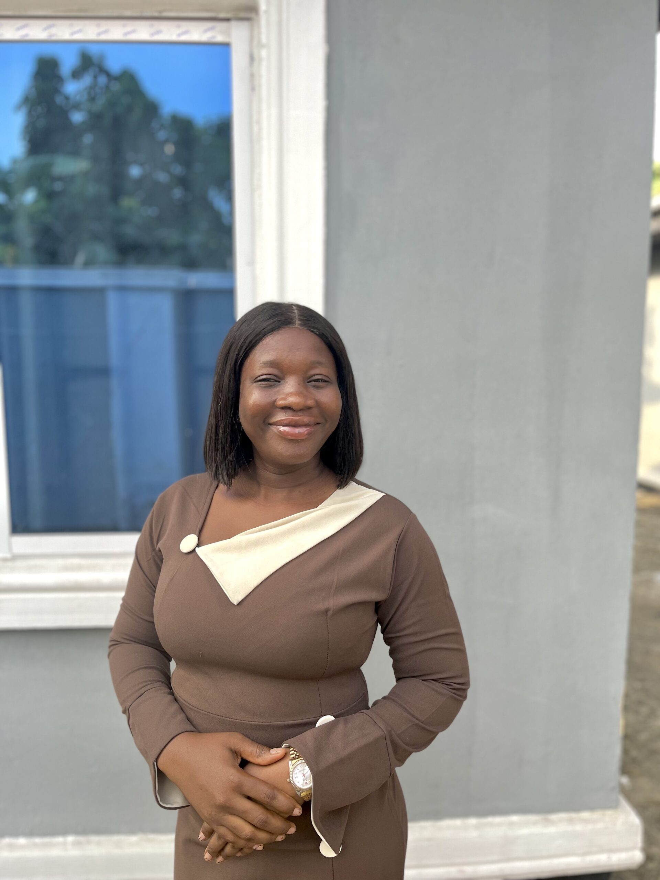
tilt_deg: -5.3
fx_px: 661
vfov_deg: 67.3
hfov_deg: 53.1
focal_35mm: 26
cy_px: 440
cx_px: 330
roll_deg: +0.9
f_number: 1.6
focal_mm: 5.1
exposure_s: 1/404
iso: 50
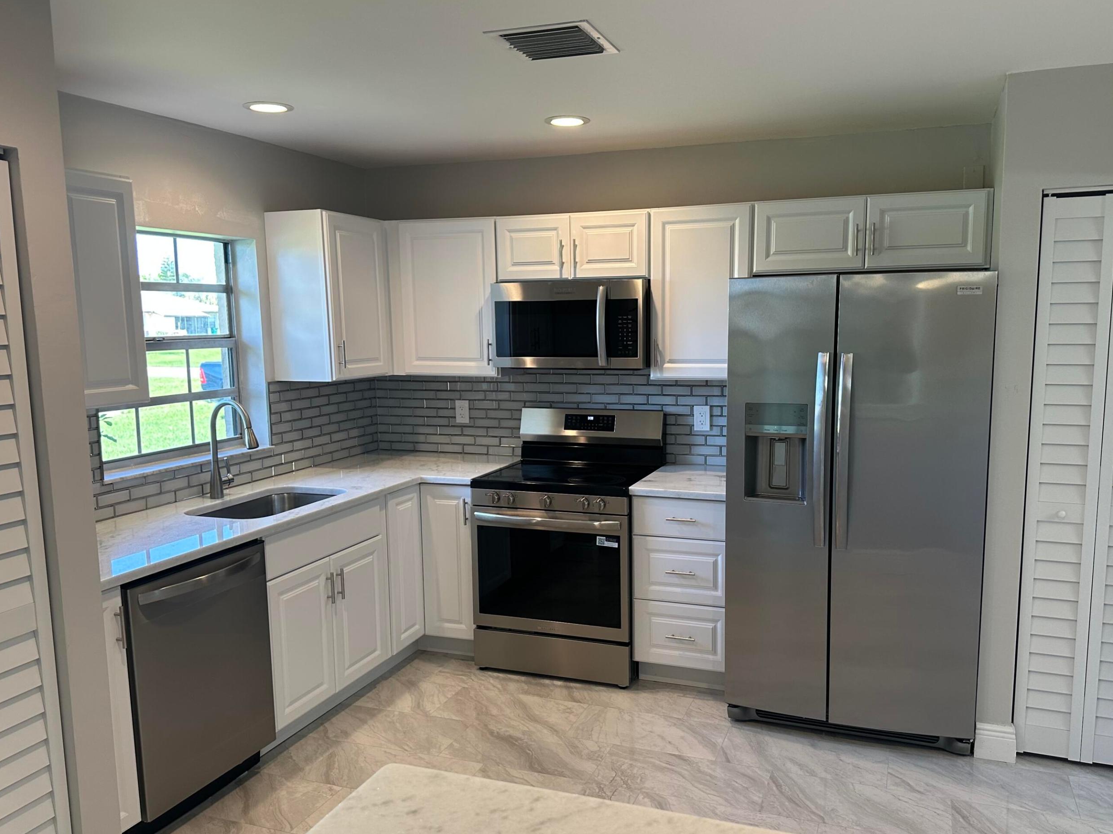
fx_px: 900
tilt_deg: -8.2
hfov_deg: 63.4
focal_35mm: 28
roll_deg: +0.6
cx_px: 583
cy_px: 449
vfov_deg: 49.7
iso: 125
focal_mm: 6.86
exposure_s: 1/120
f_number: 1.78
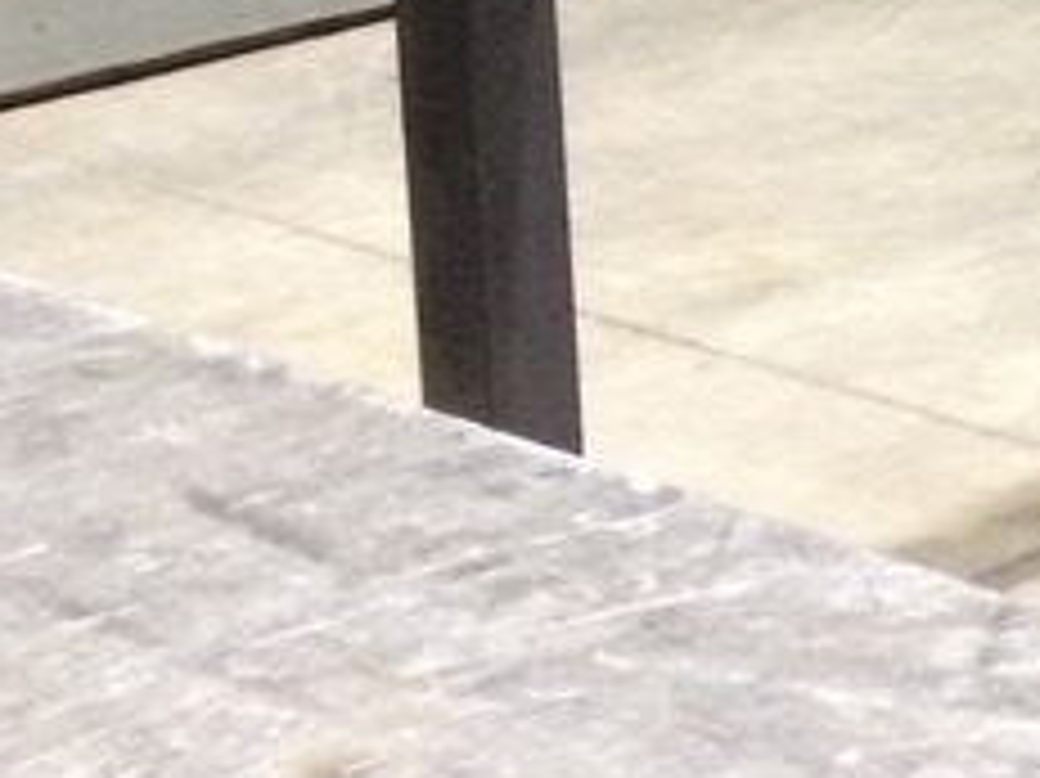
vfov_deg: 10.7
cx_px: 2188
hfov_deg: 12.7
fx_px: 3994
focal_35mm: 133
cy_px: -463
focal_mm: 4.12
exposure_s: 1/30
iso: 400
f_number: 2.2
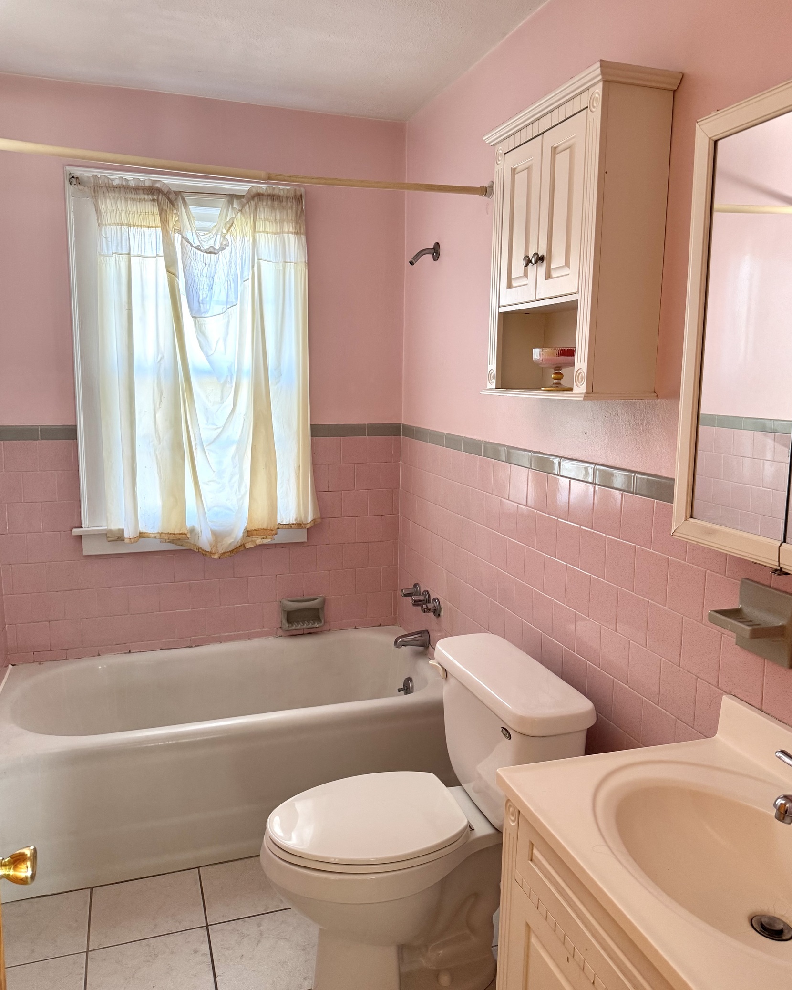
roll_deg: -0.8
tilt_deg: -9.1
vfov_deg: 66.0
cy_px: 486
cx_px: 397
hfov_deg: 54.9
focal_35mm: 26
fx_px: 762
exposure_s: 1/90
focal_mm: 6.76
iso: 200
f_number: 1.78
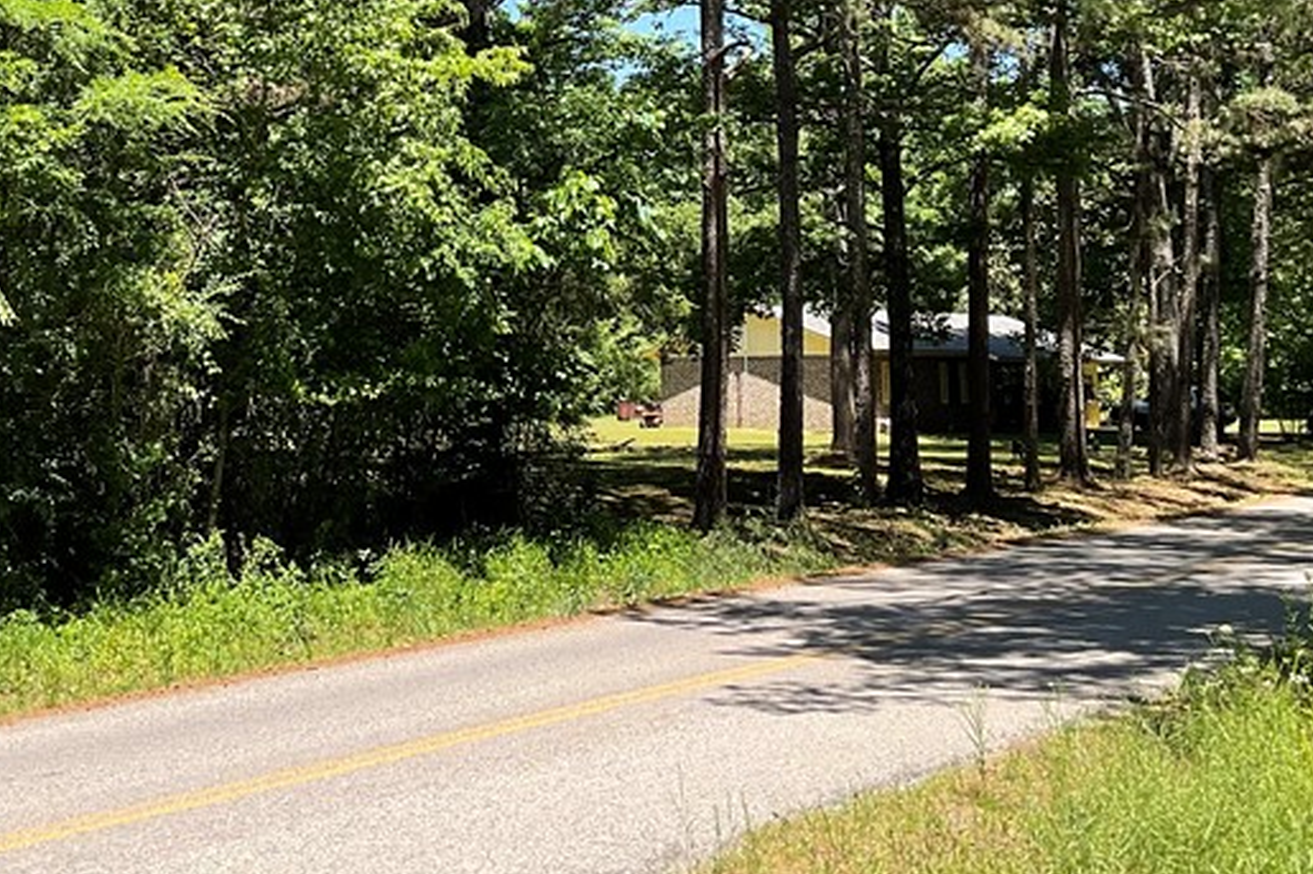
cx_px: 497
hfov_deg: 33.3
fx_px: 2188
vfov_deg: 21.8
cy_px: -8
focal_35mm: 60
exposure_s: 1/700
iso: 16
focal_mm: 3
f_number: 1.8
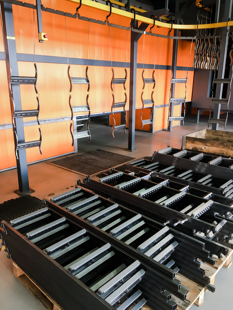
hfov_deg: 48.2
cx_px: 116
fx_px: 260
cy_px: 155
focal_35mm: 29
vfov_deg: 61.7
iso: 80
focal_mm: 4.15
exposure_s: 1/35
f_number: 2.2
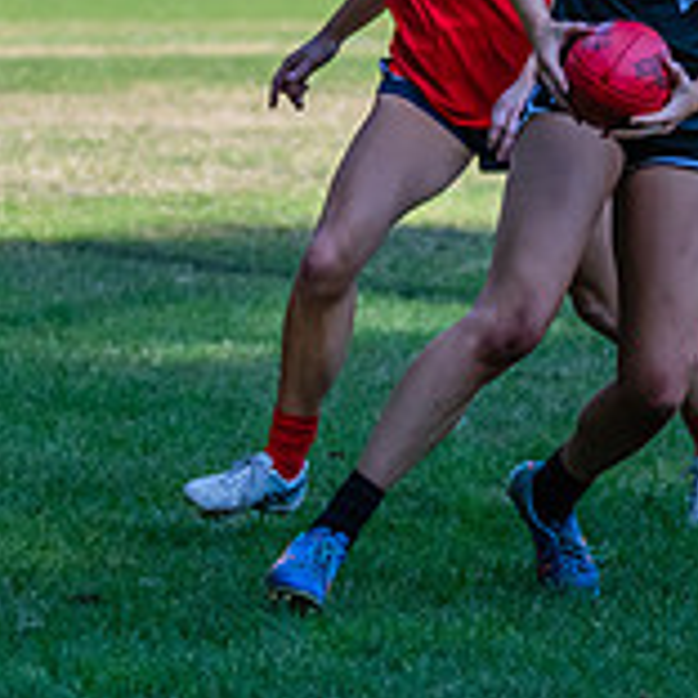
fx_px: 13368
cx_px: 778
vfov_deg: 3.0
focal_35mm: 586
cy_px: 163
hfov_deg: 3.0
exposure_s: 1/1600
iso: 800
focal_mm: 150
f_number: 5
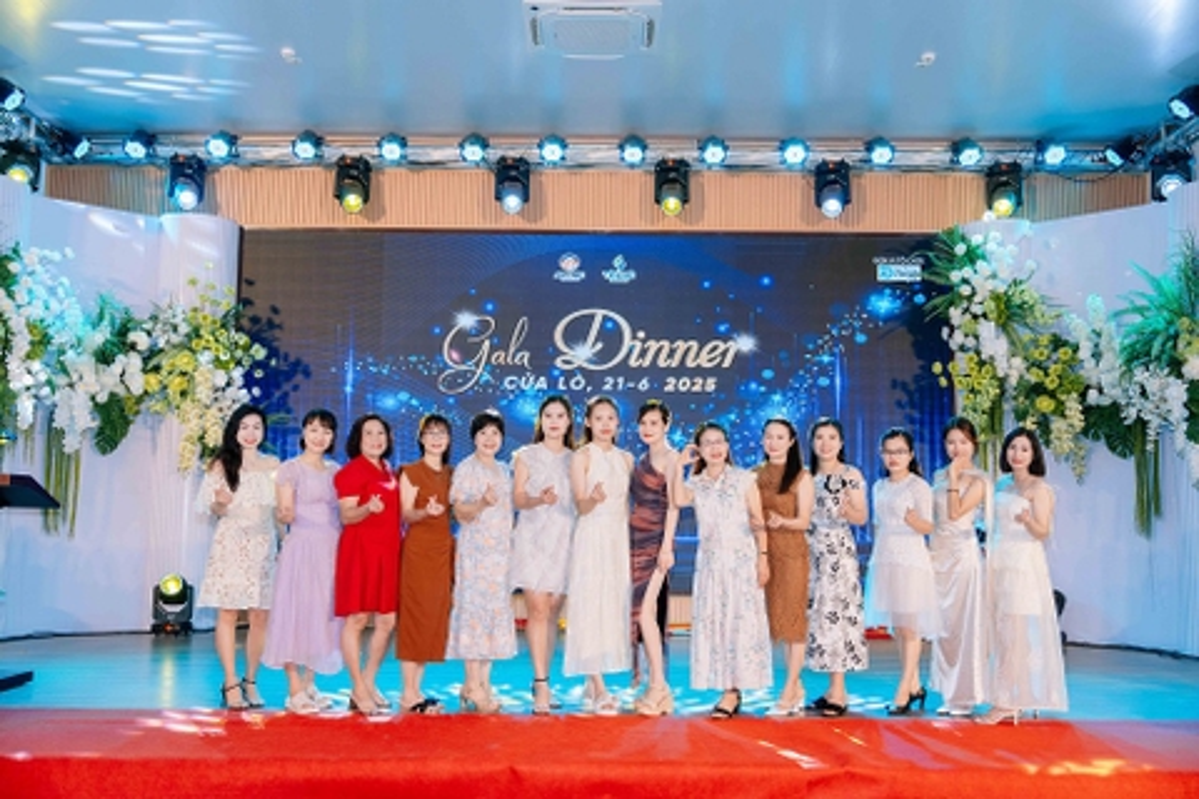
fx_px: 1166
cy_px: 400
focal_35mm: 35
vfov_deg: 37.9
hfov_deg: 54.4
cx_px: 600
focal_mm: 35
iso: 800
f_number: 3.2
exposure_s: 1/200
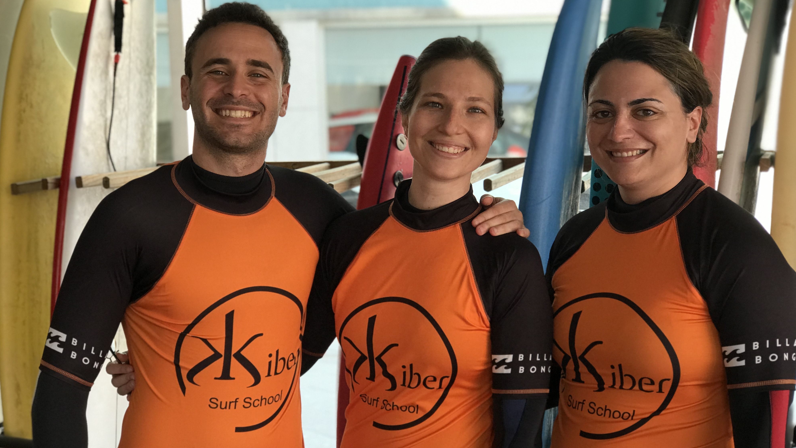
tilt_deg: -5.1
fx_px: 1330
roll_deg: +2.1
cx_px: 399
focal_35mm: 63
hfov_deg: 33.3
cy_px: 247
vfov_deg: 19.1
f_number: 2.8
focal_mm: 6.6
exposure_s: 1/50
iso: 32
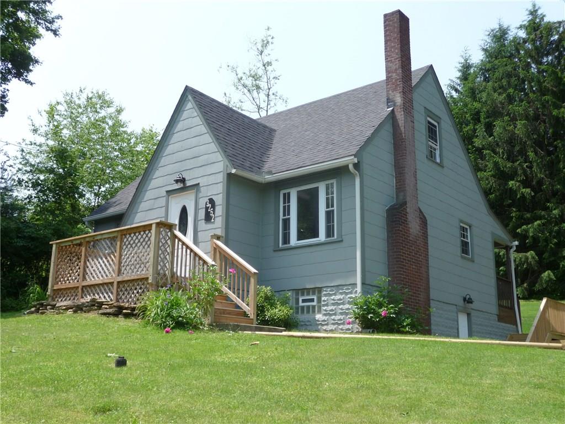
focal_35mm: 40
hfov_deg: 46.8
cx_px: 282
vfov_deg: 36.0
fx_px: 653
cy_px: 212
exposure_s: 1/400
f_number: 3.9
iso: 100
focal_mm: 6.7
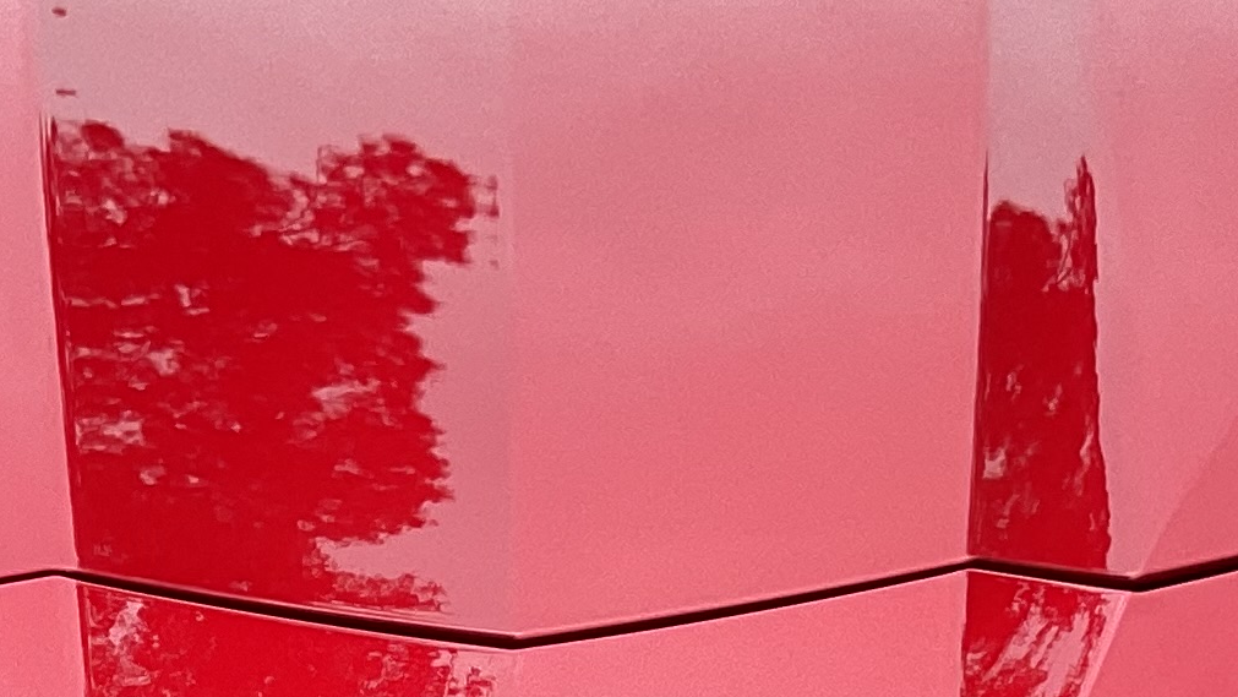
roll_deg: -3.6
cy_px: 1793
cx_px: 484
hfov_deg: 17.0
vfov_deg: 8.6
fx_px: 4137
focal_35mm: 126
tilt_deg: -38.2
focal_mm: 3
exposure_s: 1/249
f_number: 1.8
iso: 16
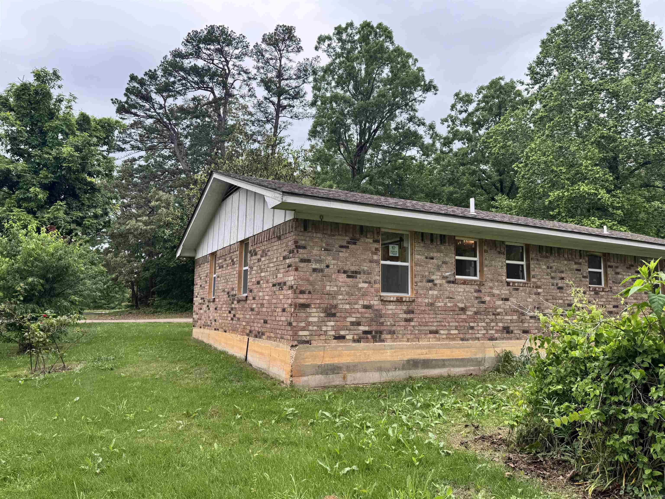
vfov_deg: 56.8
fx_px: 461
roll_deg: -1.4
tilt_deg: +6.4
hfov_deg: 71.6
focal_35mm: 24
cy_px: 250
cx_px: 332
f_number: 1.78
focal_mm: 6.76
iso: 80
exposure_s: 1/488
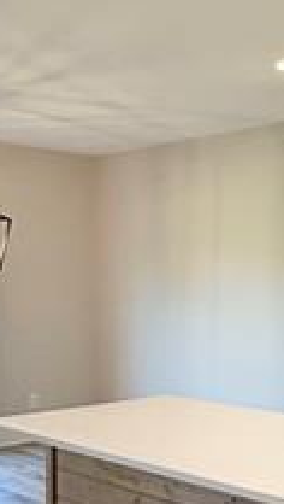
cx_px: 339
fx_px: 748
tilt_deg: -0.9
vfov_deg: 37.1
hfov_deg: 20.2
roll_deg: +0.5
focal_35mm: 56
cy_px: 301
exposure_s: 1/120
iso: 200
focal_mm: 2.22
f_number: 2.2
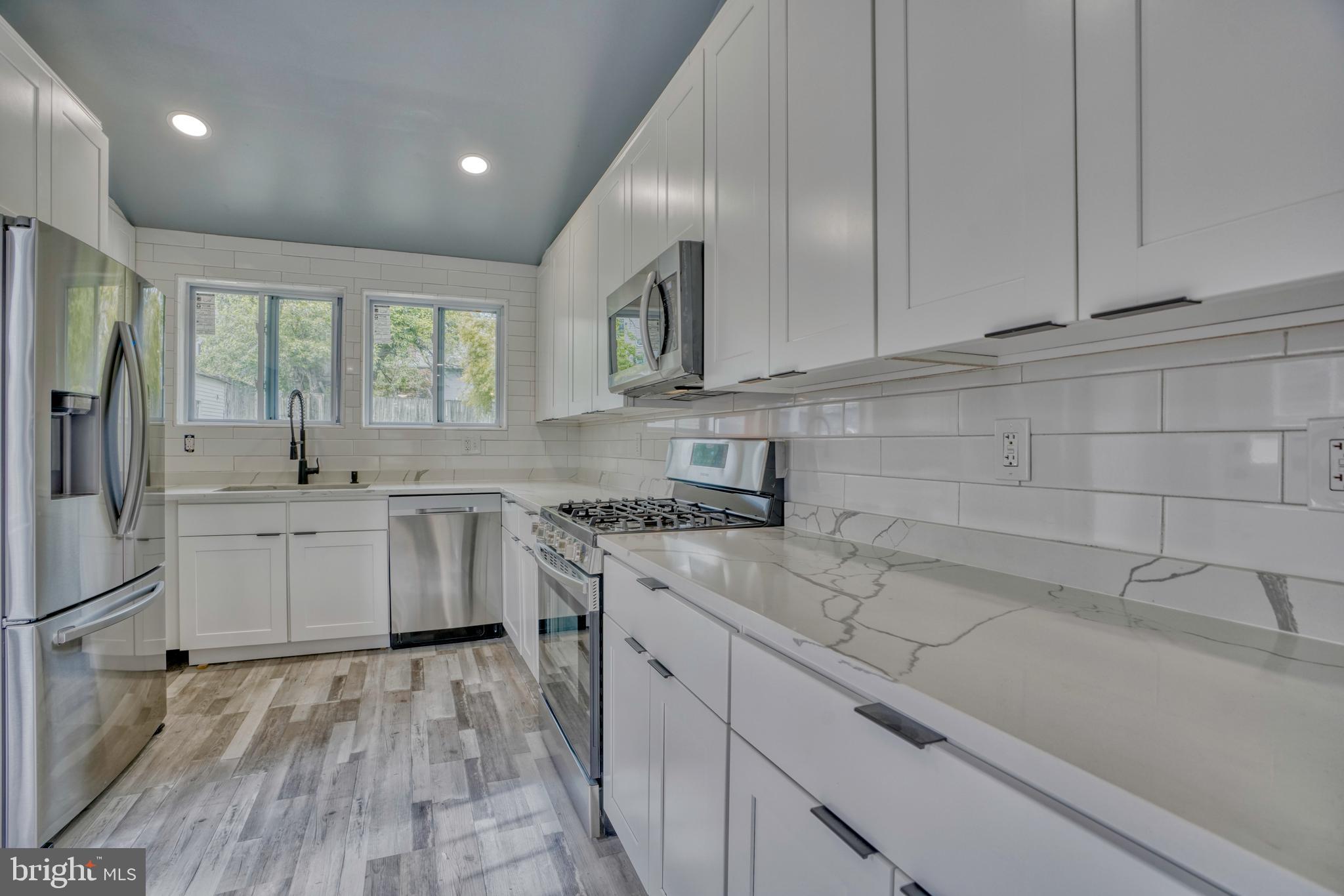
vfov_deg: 73.8
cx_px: 672
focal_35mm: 16
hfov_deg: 96.7
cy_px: 448
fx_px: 597
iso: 640
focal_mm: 16
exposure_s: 1/3.33
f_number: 7.1
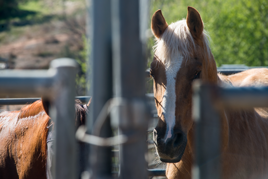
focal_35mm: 200
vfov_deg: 6.9
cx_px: 134
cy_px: 90
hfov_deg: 10.3
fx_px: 1489
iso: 250
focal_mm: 200
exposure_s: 1/250
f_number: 10
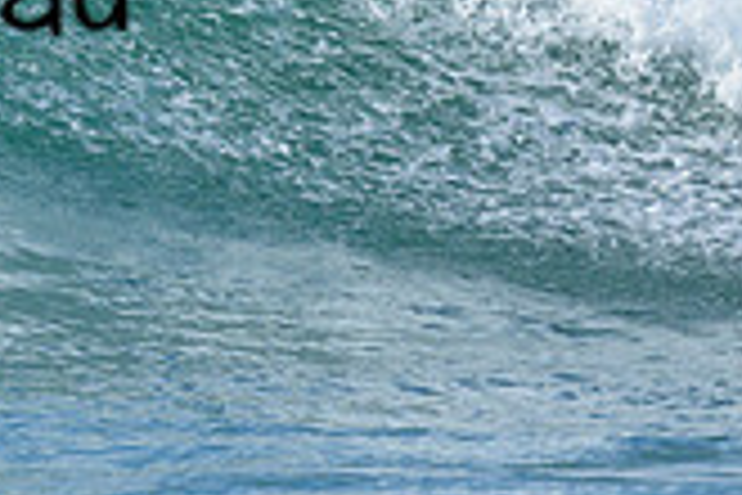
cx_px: -579
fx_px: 79511
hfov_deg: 0.5
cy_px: -320
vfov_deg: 0.4
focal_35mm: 3858
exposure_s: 1/2000
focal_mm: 800
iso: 220
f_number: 6.3
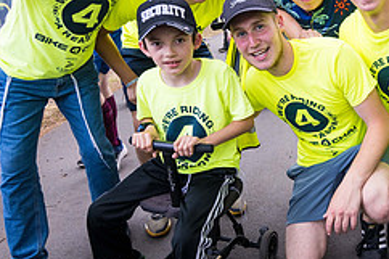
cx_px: 301
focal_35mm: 36
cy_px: 104
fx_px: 389
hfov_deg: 50.5
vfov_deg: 36.7
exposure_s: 1/500
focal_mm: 15
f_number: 4
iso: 720
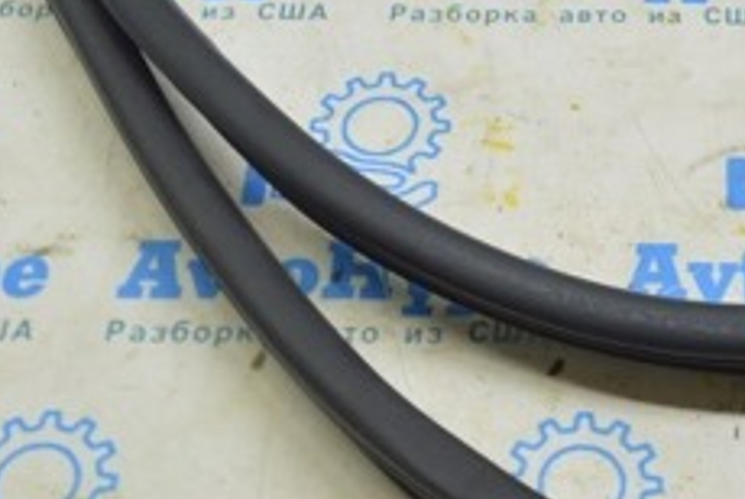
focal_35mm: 87
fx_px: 1811
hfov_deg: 22.6
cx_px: 696
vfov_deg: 15.5
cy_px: 50
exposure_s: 1/20
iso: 400
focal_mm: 21
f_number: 5.6
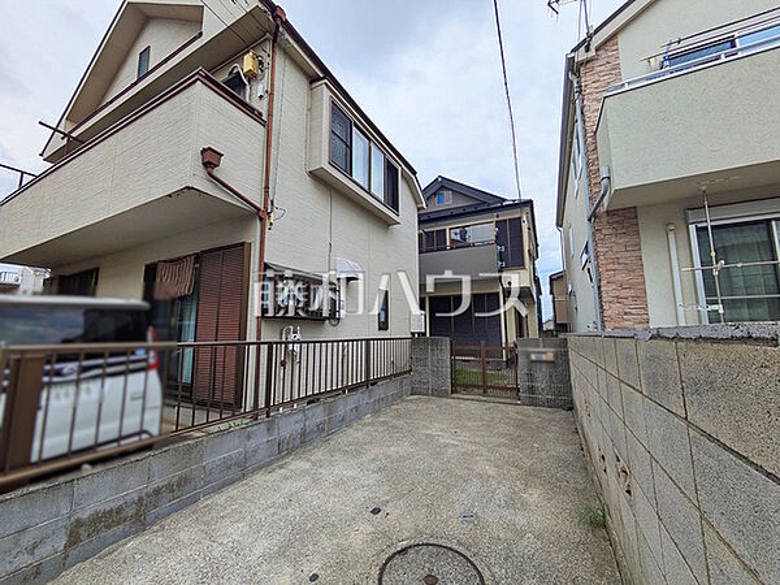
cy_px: 292
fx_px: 315
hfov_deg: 102.1
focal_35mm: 14
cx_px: 390
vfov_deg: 85.7
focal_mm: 1.83
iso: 53
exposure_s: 1/1887
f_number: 2.2
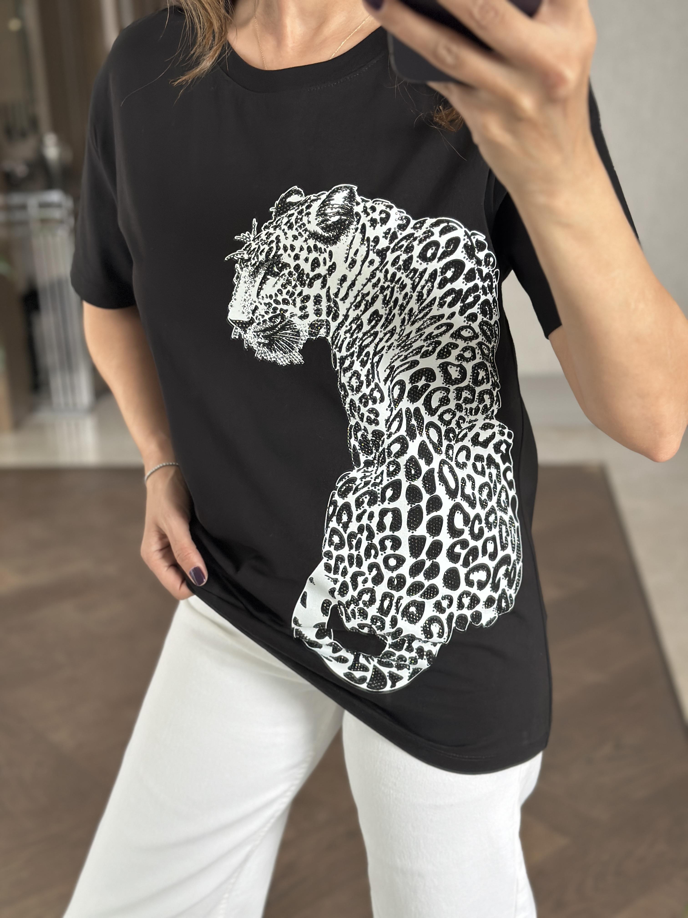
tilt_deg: -31.7
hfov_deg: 30.3
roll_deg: +4.4
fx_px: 1272
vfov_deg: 39.7
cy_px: 459
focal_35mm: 48
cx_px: 344
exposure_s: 1/60
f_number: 1.78
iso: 200
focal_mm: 6.86
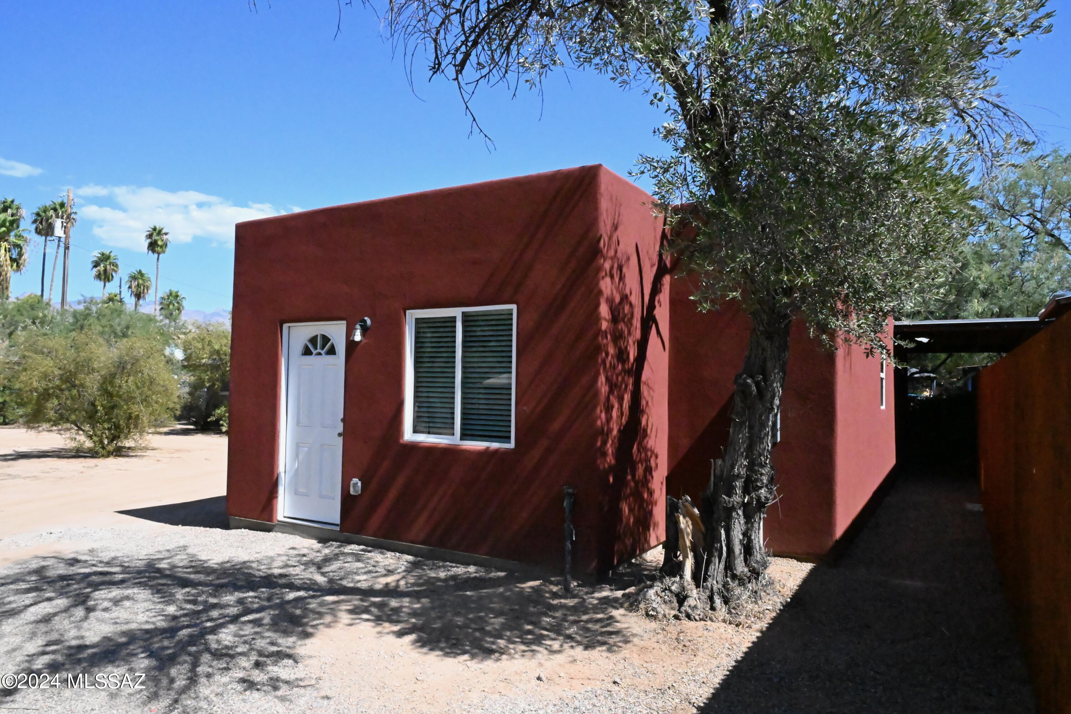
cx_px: 536
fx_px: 714
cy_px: 357
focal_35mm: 24
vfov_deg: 53.1
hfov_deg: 73.7
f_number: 22
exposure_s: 1/4000
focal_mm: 24
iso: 25600
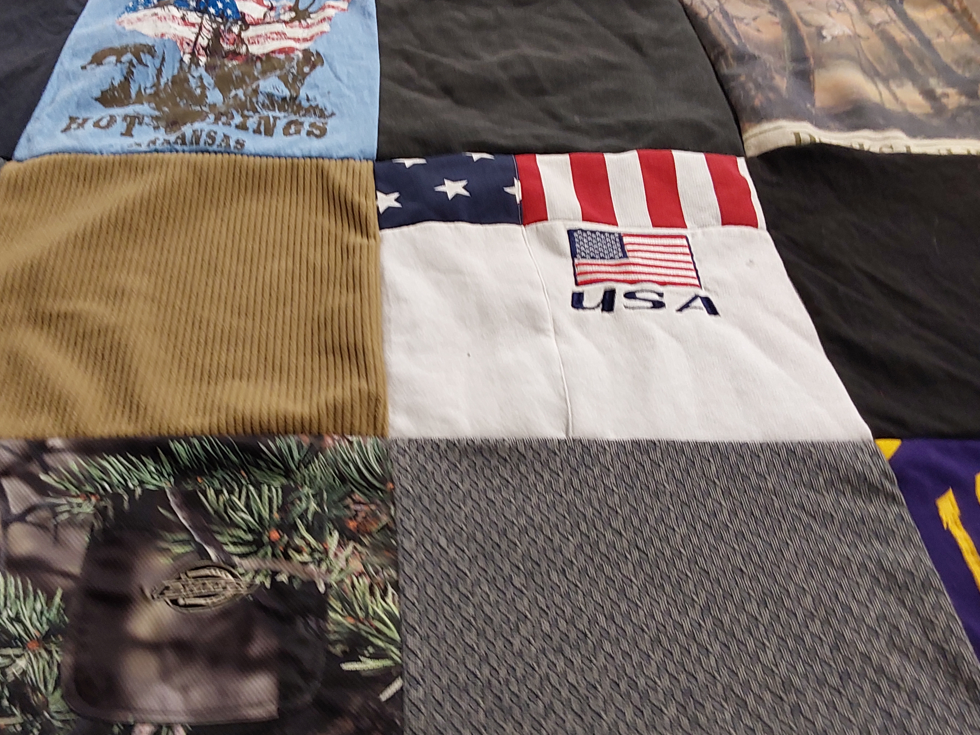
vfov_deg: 41.8
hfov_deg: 53.5
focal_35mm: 34
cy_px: 380
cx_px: 386
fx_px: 963
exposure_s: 1/60
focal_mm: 2.91
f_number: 1.9
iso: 125
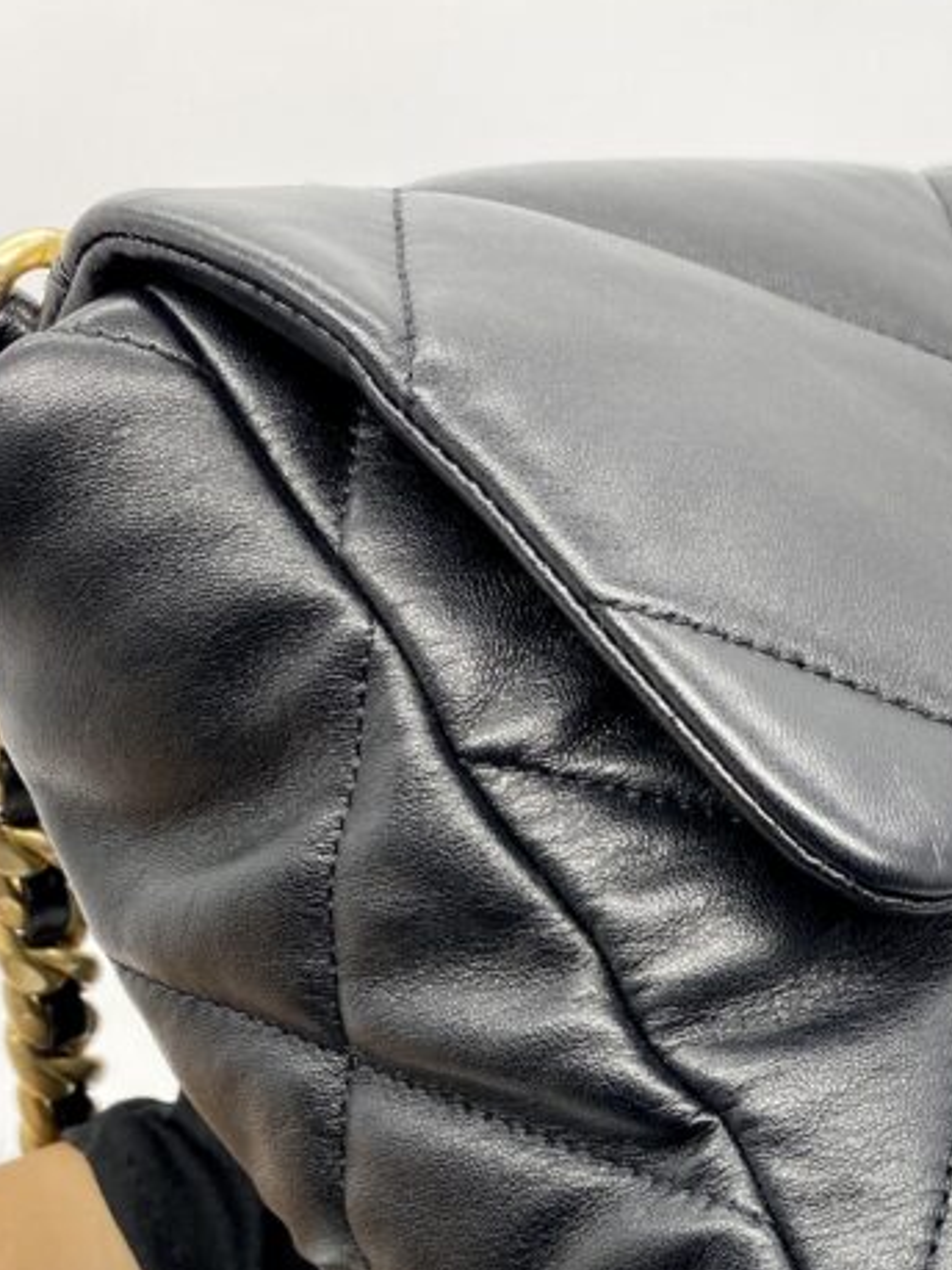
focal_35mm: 58
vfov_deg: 31.0
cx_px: 858
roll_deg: +3.2
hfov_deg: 24.5
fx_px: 2128
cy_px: 1245
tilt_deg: -42.1
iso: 50
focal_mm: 4.25
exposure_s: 1/100
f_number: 1.8
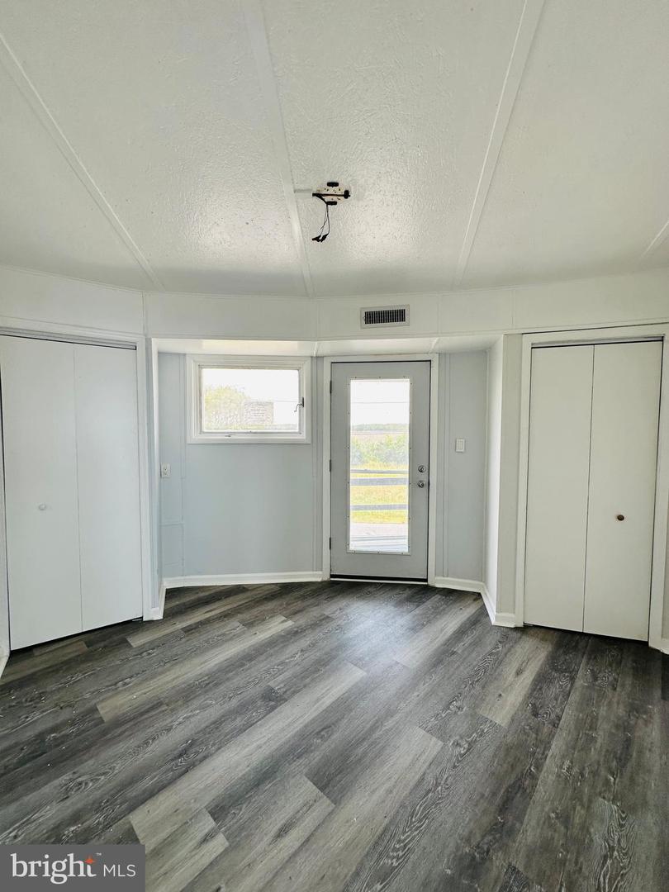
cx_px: 334
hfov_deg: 85.7
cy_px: 446
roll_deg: -0.3
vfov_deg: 102.1
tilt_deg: -3.0
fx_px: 361
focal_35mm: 14
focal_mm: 2.22
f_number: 2.2
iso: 40
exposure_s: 1/99
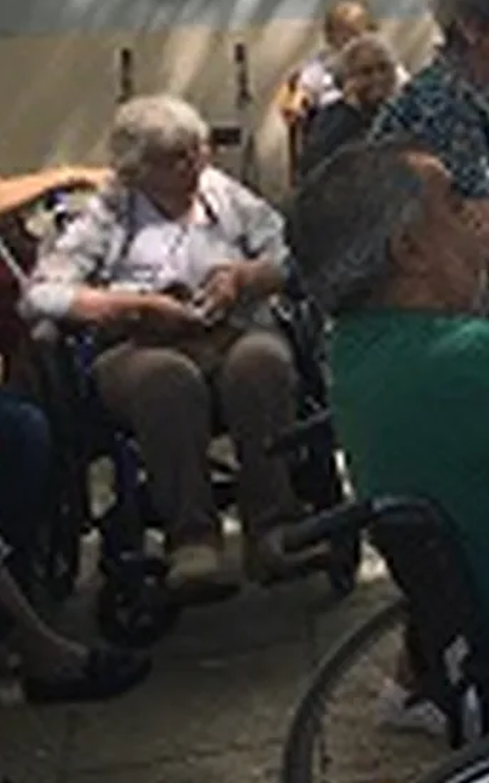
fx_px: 2005
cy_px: 56
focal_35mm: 94
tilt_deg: -6.0
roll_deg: +1.2
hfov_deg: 12.5
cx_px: 918
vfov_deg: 21.5
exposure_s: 1/668
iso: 25
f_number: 2.2
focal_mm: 4.15
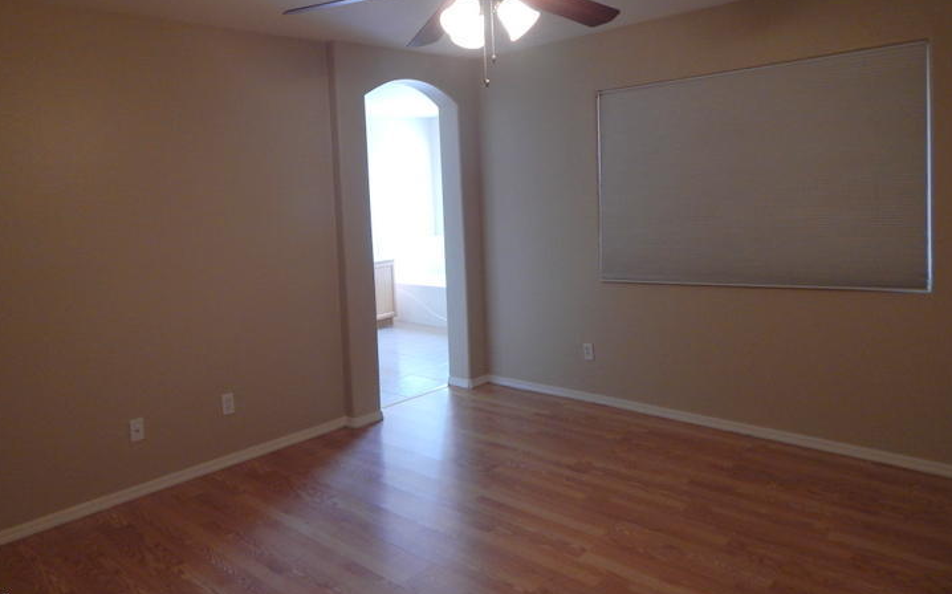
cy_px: 232
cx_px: 436
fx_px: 674
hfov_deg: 70.3
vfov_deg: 47.2
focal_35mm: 26
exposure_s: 1/30
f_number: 3
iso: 160
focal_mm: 4
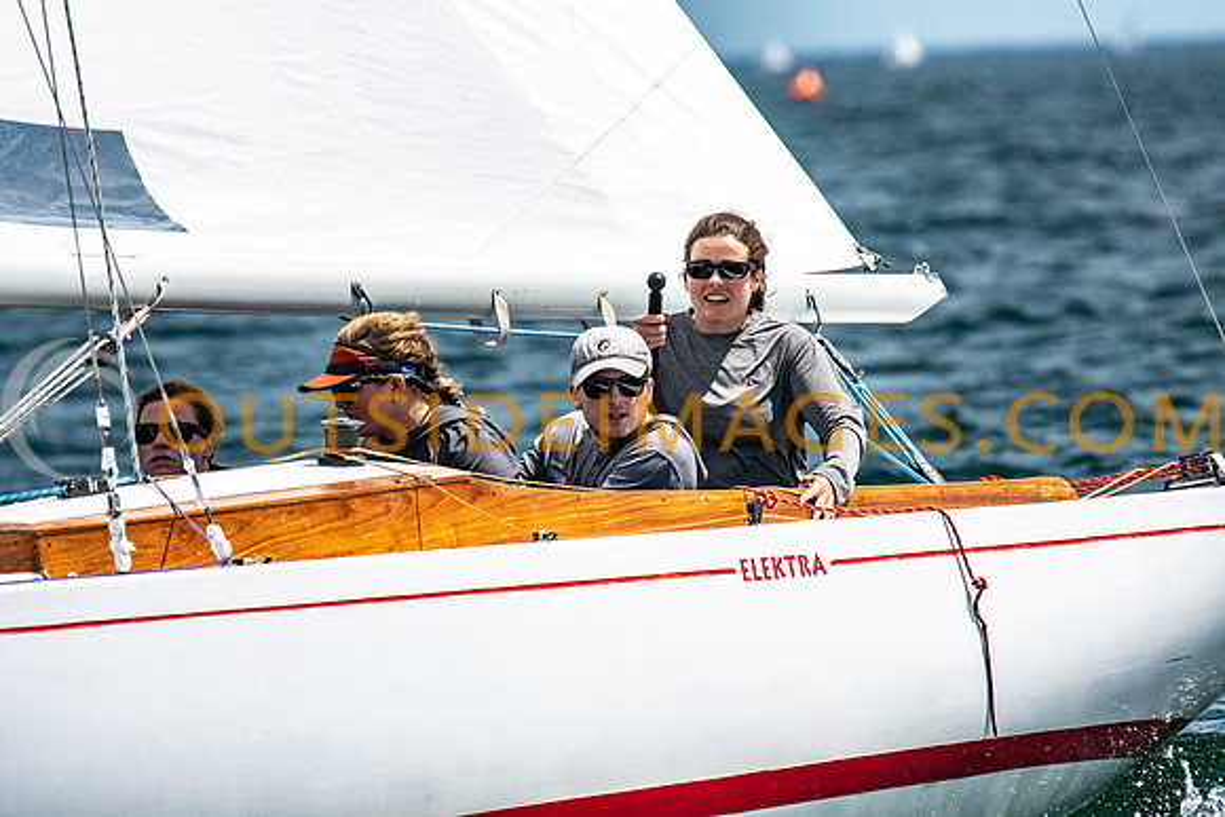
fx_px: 15315
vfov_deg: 3.1
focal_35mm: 450
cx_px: 612
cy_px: 408
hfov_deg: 4.6
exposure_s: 1/4000
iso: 320
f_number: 5.6
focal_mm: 300
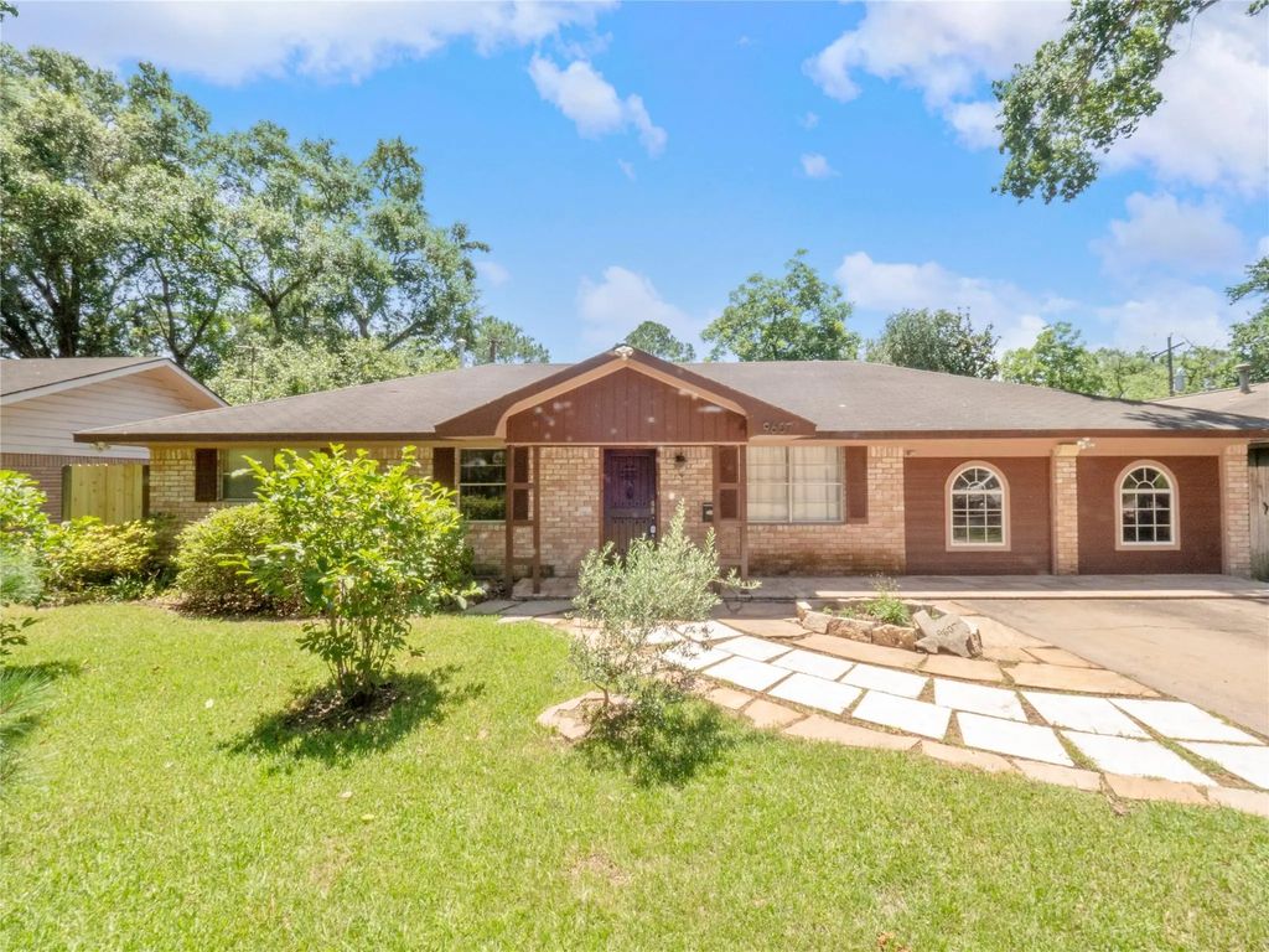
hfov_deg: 102.1
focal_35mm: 14
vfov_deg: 85.7
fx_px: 513
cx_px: 634
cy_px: 476
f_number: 22
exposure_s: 1/50
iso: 640
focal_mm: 7
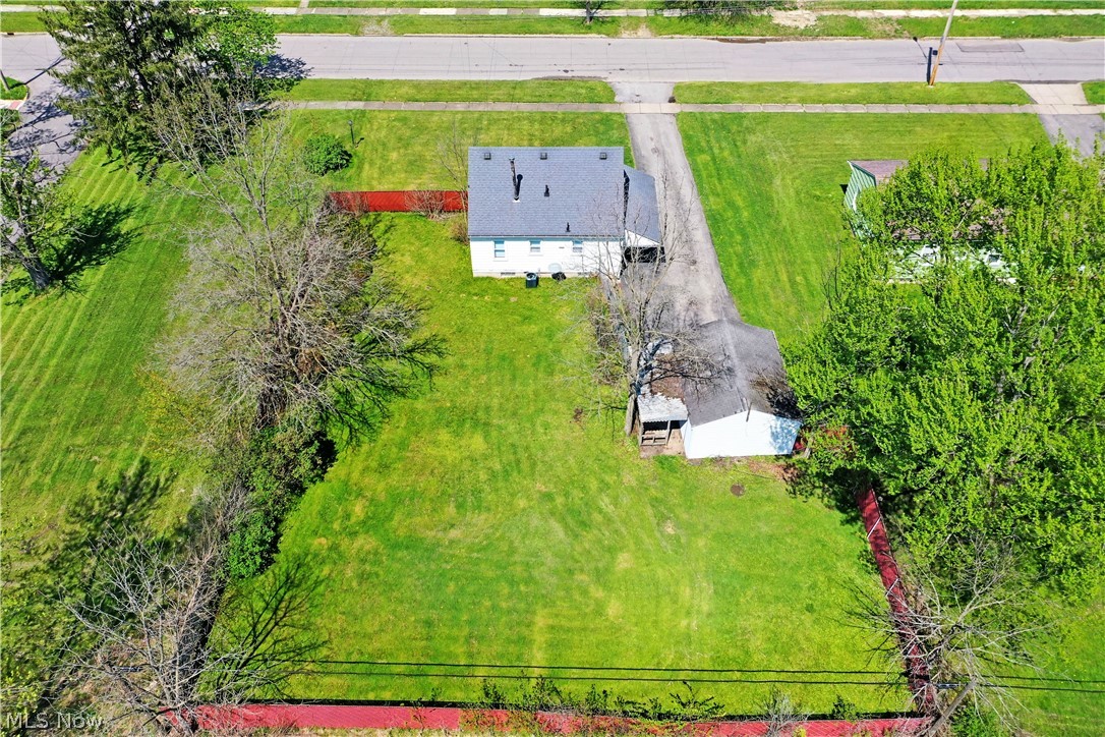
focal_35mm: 28
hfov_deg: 65.5
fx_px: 859
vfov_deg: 46.4
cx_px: 552
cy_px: 368
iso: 100
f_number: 5.6
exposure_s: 1/400
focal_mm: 10.26
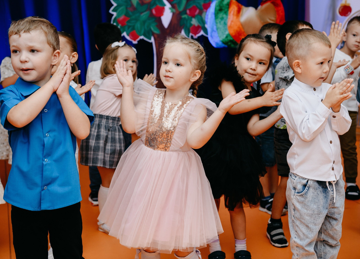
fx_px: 570
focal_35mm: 56
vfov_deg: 25.6
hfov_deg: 35.1
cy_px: 117
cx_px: 190
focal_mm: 48
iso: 250
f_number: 4
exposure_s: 1/160
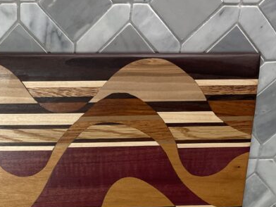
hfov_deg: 27.9
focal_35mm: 68
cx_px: 51
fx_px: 542
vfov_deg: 20.3
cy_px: 245
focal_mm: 4.2
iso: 64
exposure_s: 1/120
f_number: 1.6
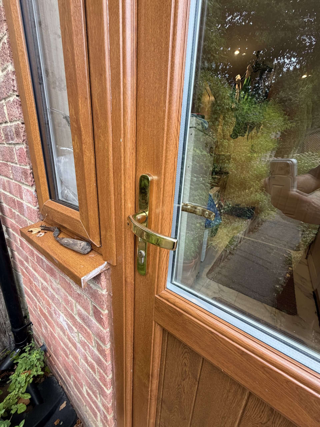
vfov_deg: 102.1
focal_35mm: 14
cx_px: 160
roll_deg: -3.4
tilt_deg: -17.0
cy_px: 214
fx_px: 173
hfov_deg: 85.7
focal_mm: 2.22
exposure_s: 1/121
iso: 160
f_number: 2.2
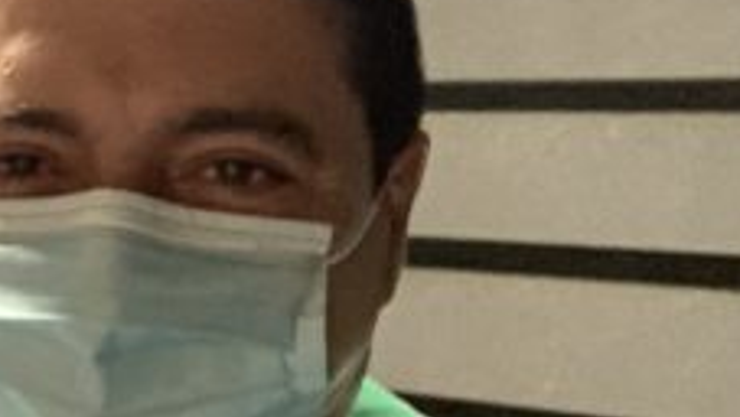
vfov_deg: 10.2
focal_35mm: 118
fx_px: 2317
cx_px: -421
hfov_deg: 16.3
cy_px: 420
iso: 320
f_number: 2.2
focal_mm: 2.87
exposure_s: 1/25
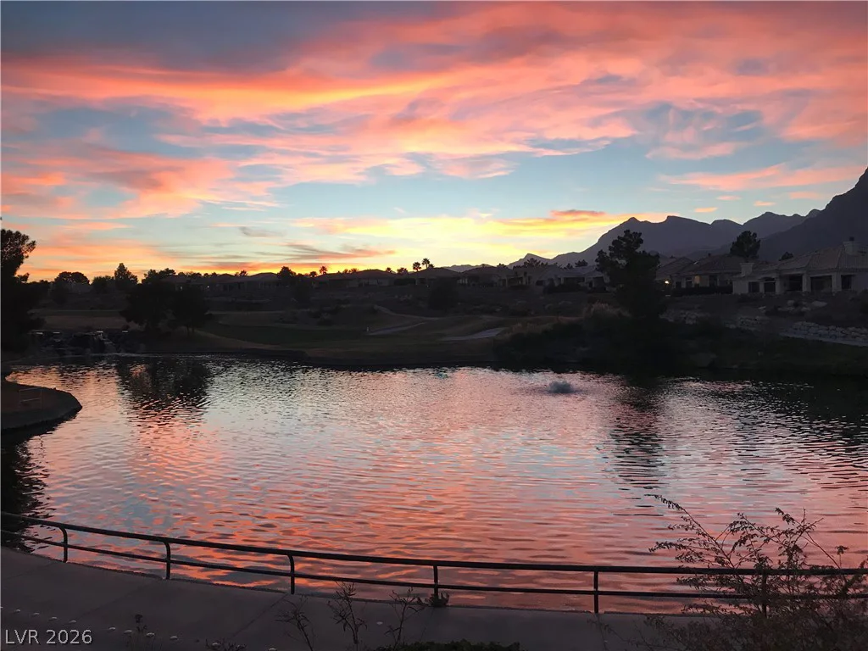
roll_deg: +0.8
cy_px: 326
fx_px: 702
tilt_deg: -0.1
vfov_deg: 49.7
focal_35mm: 28
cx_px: 434
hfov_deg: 63.4
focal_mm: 3.99
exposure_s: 1/40
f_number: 1.8
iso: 25
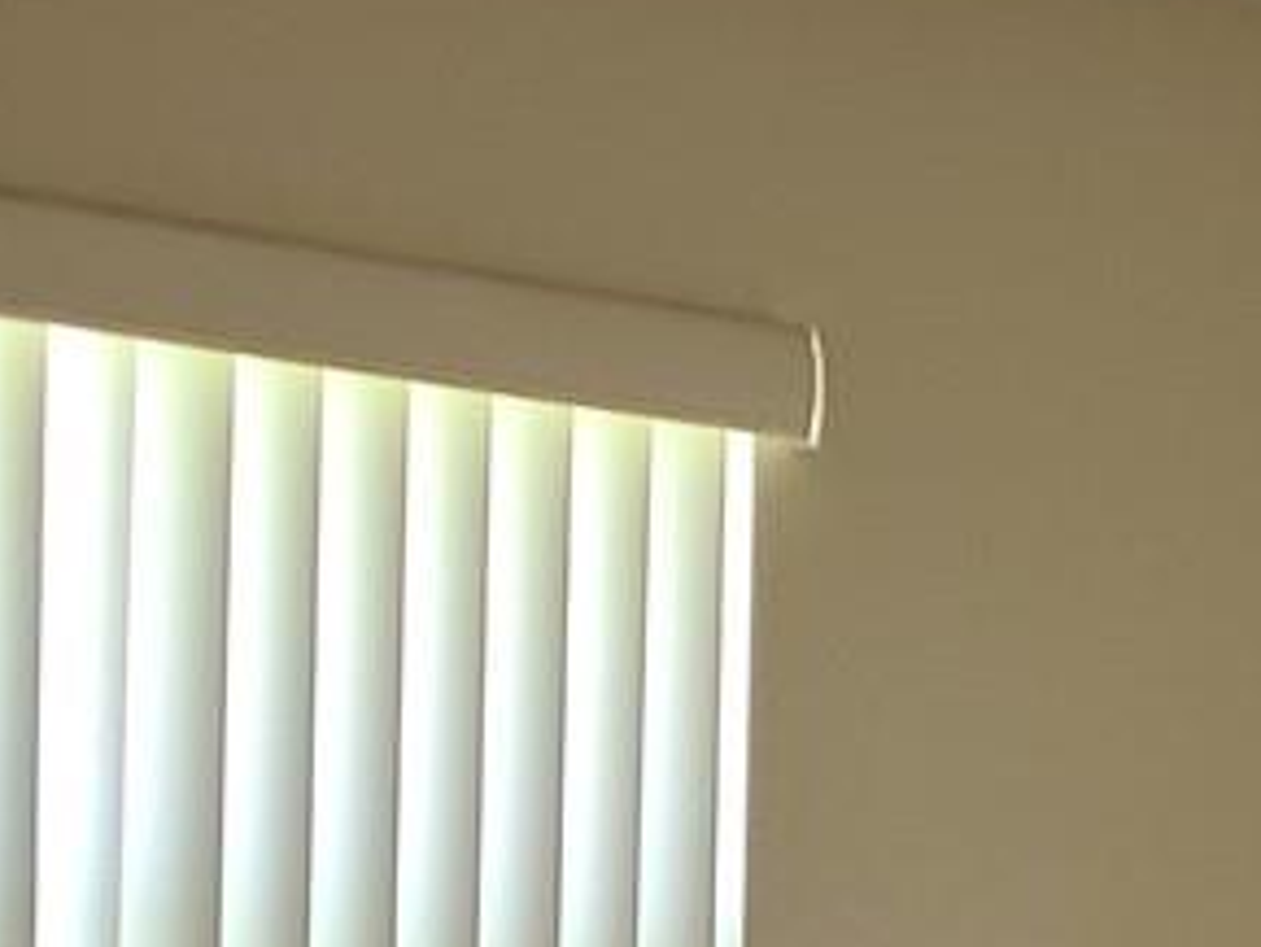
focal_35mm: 144
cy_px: 1510
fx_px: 5248
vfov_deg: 9.9
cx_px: 1518
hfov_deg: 13.3
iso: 50
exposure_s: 1/120
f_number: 1.8
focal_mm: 5.4
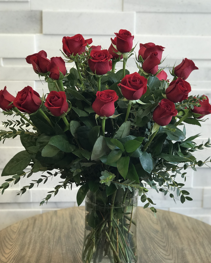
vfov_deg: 27.1
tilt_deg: -12.4
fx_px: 546
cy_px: 120
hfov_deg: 21.9
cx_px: 108
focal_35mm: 70
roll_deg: -0.2
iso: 50
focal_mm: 6.6
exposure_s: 1/61
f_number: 2.8
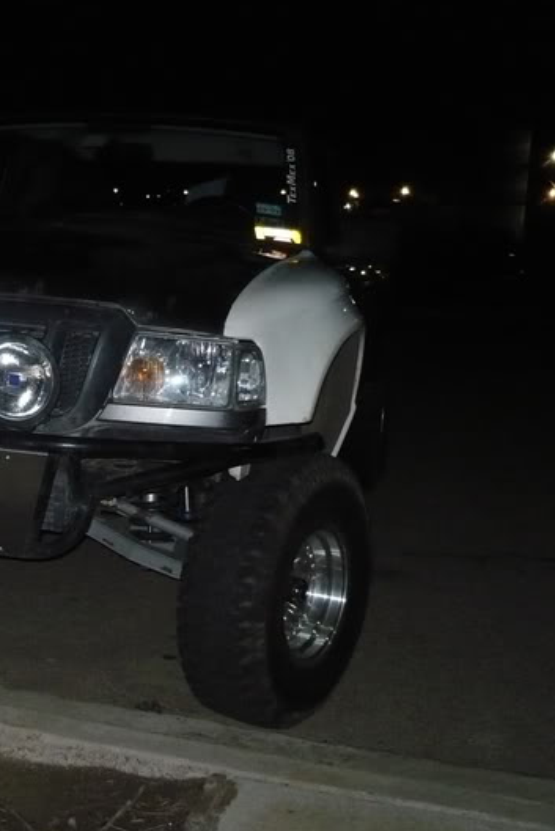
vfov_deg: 36.2
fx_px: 1271
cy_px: 451
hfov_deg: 23.5
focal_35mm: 55
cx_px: -13
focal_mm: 5.8
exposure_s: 1/30
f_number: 2.8
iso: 320
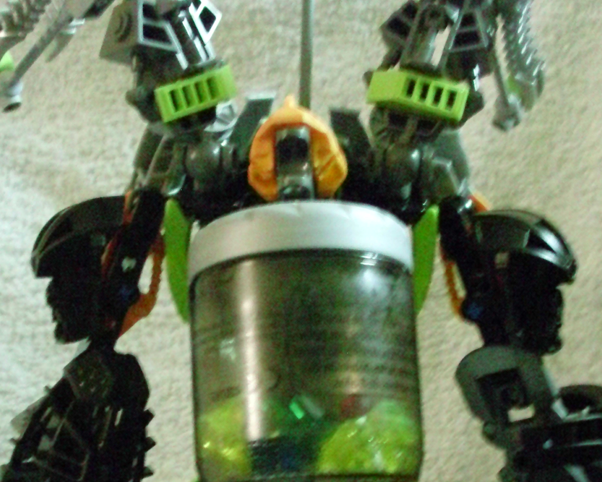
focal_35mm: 72
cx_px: 240
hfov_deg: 26.4
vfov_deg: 20.8
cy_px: 446
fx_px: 1283
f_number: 3.1
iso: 1600
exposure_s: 1/9
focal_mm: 6.3
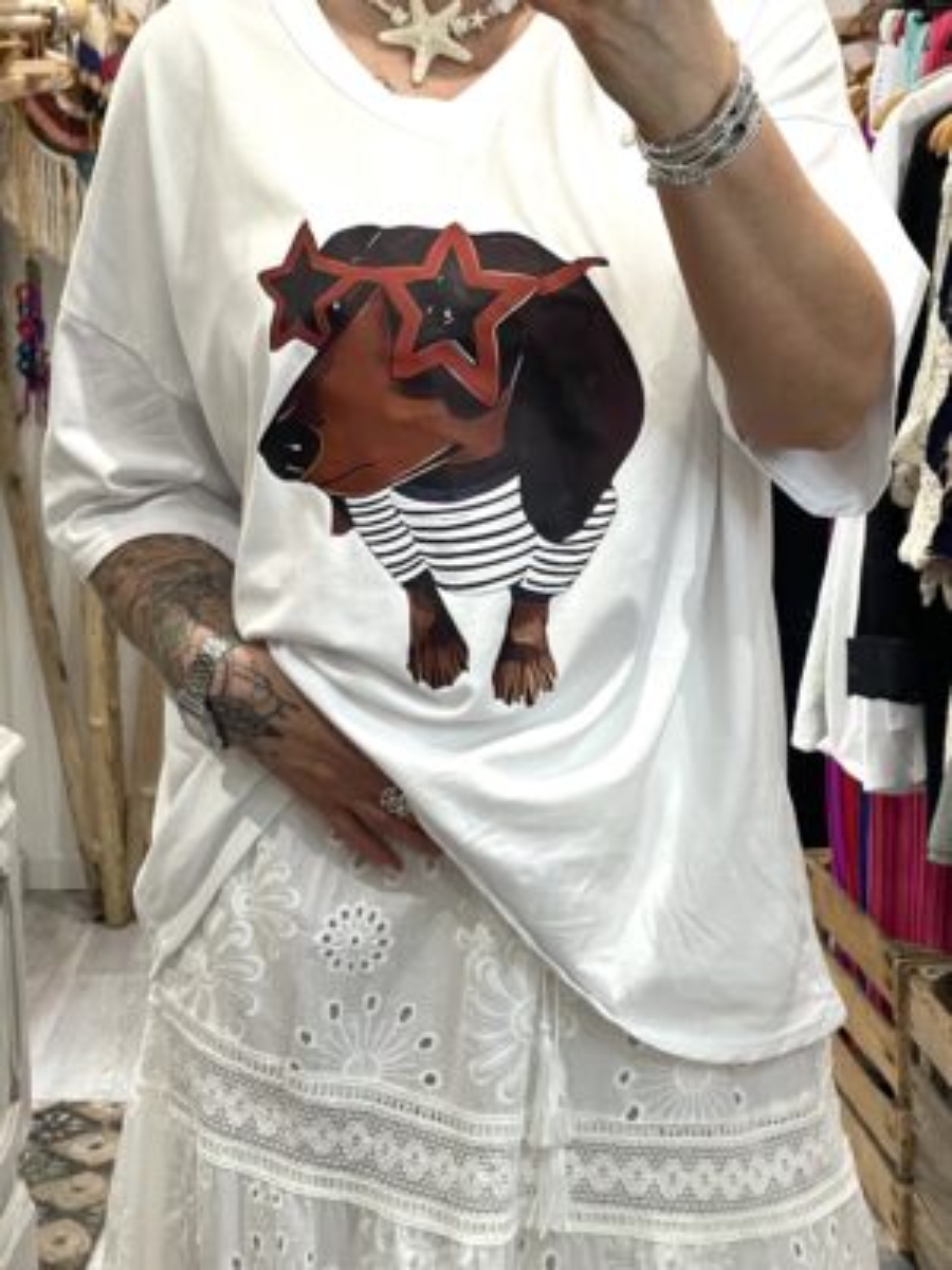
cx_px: 476
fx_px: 2347
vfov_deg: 30.3
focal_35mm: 64
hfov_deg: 22.9
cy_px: 635
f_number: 2.2
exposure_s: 1/50
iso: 125
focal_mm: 7.5
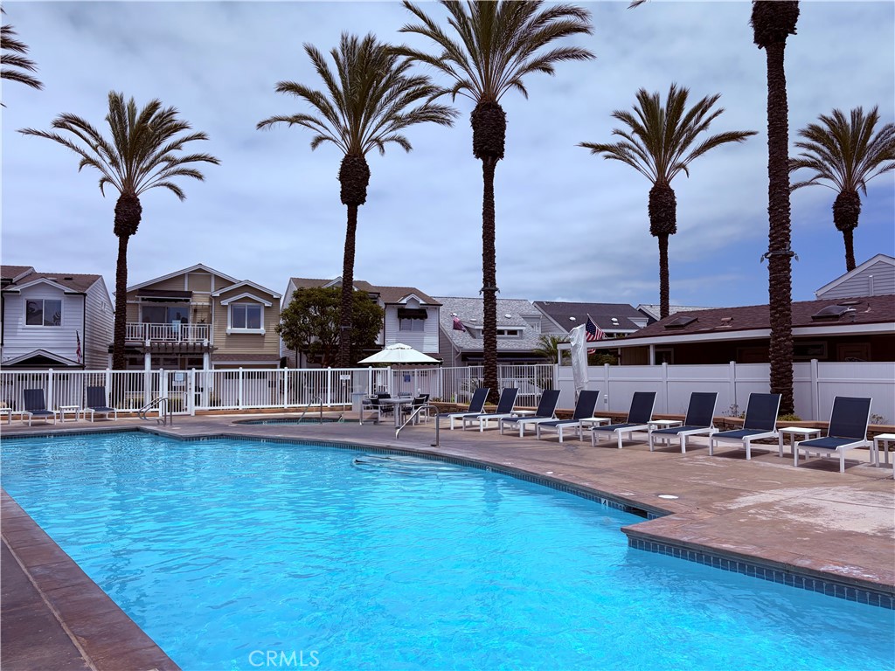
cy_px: 336
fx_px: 672
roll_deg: +1.8
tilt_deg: +5.3
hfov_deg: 67.3
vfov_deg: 53.1
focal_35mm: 26
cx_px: 448
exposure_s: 1/8850
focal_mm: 5.96
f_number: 1.6
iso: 50
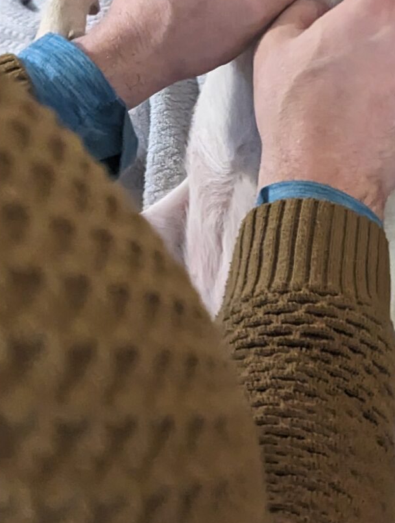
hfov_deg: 18.2
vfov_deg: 24.4
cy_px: -9
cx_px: 512
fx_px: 1153
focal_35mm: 76
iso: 3244
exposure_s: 1/120
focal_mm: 6.81
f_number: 1.85
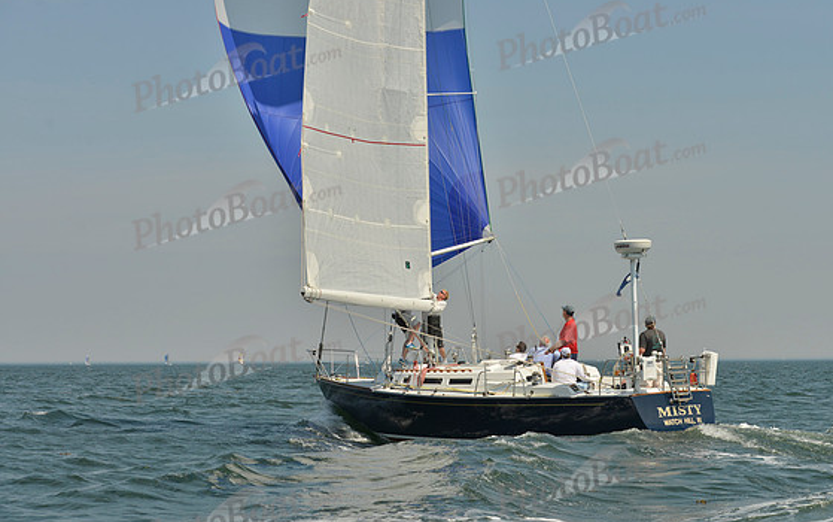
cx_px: 420
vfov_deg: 17.6
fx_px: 1681
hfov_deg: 27.8
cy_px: 268
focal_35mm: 74
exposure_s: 1/1250
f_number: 8
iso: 200
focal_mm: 70
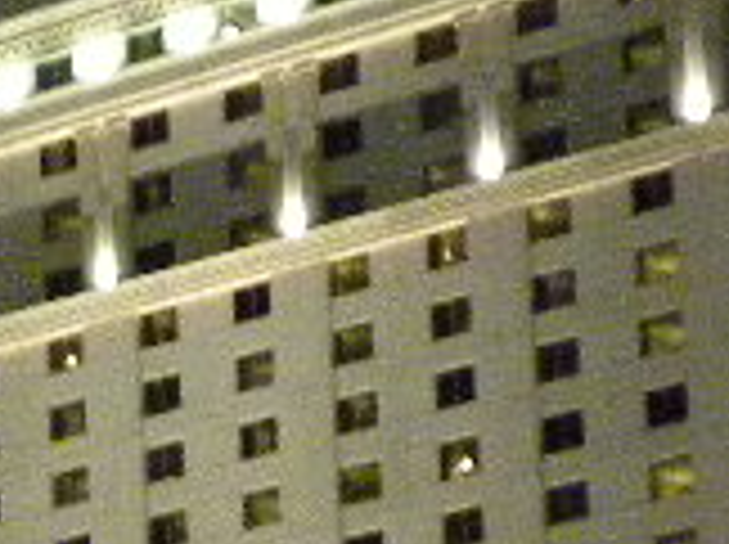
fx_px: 6813
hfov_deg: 6.0
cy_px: 562
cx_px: -680
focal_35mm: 324
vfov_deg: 4.6
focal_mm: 7.3
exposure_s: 1/9.2
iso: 634
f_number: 3.5
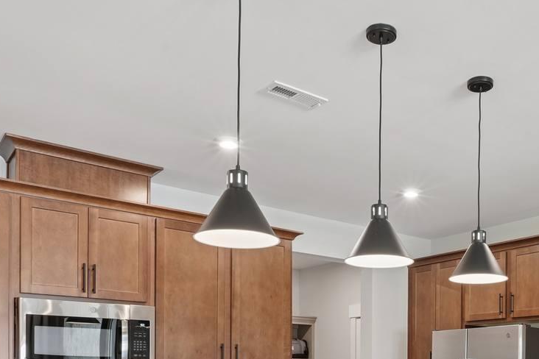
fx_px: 614
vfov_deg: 29.6
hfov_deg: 45.7
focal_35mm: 41
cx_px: 408
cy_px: 388
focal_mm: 16
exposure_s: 1/4
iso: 200
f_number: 11
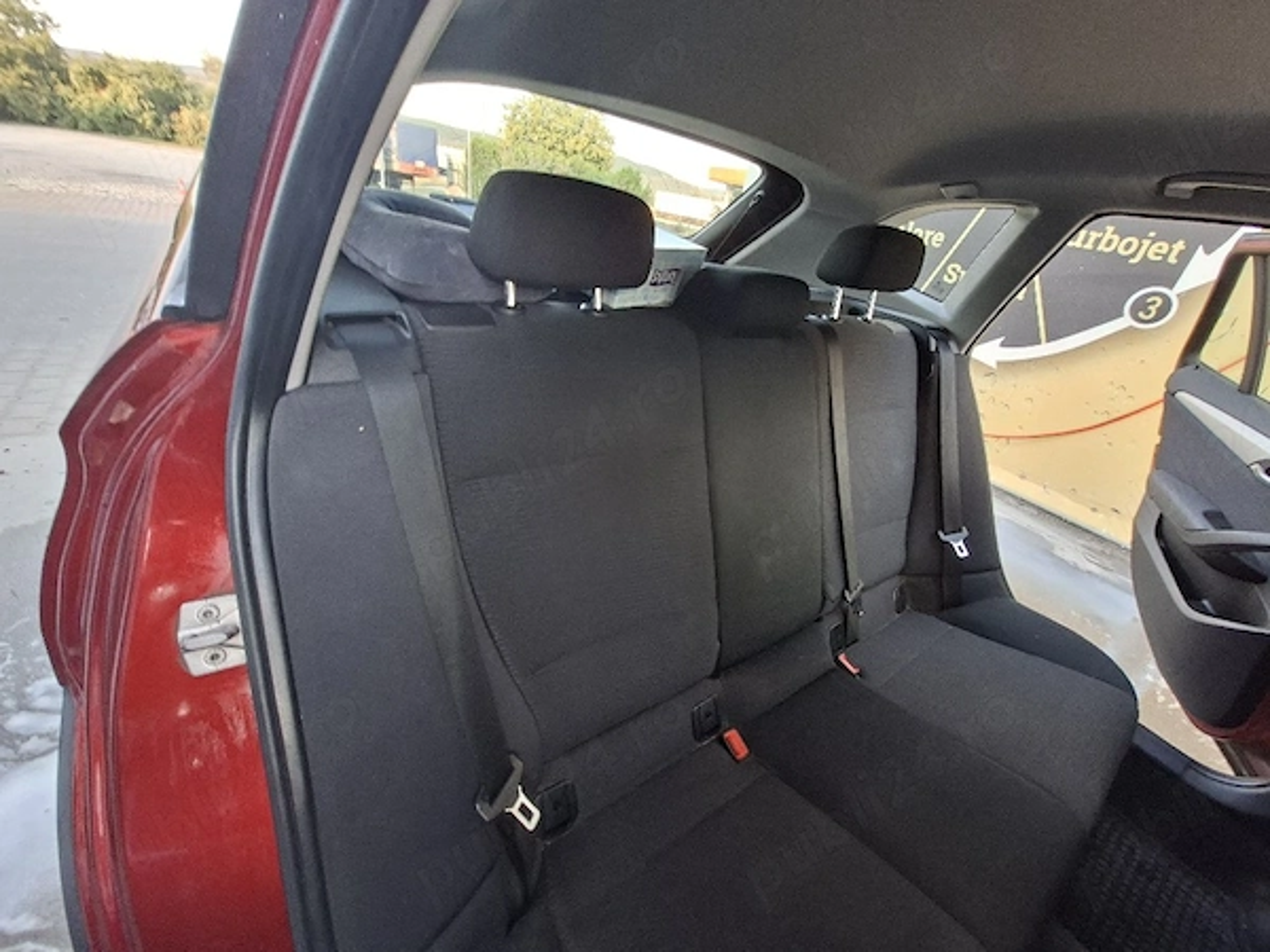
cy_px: 476
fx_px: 477
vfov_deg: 89.9
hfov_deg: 106.2
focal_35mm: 13
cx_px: 635
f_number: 2.2
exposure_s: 1/50
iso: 80
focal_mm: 1.74
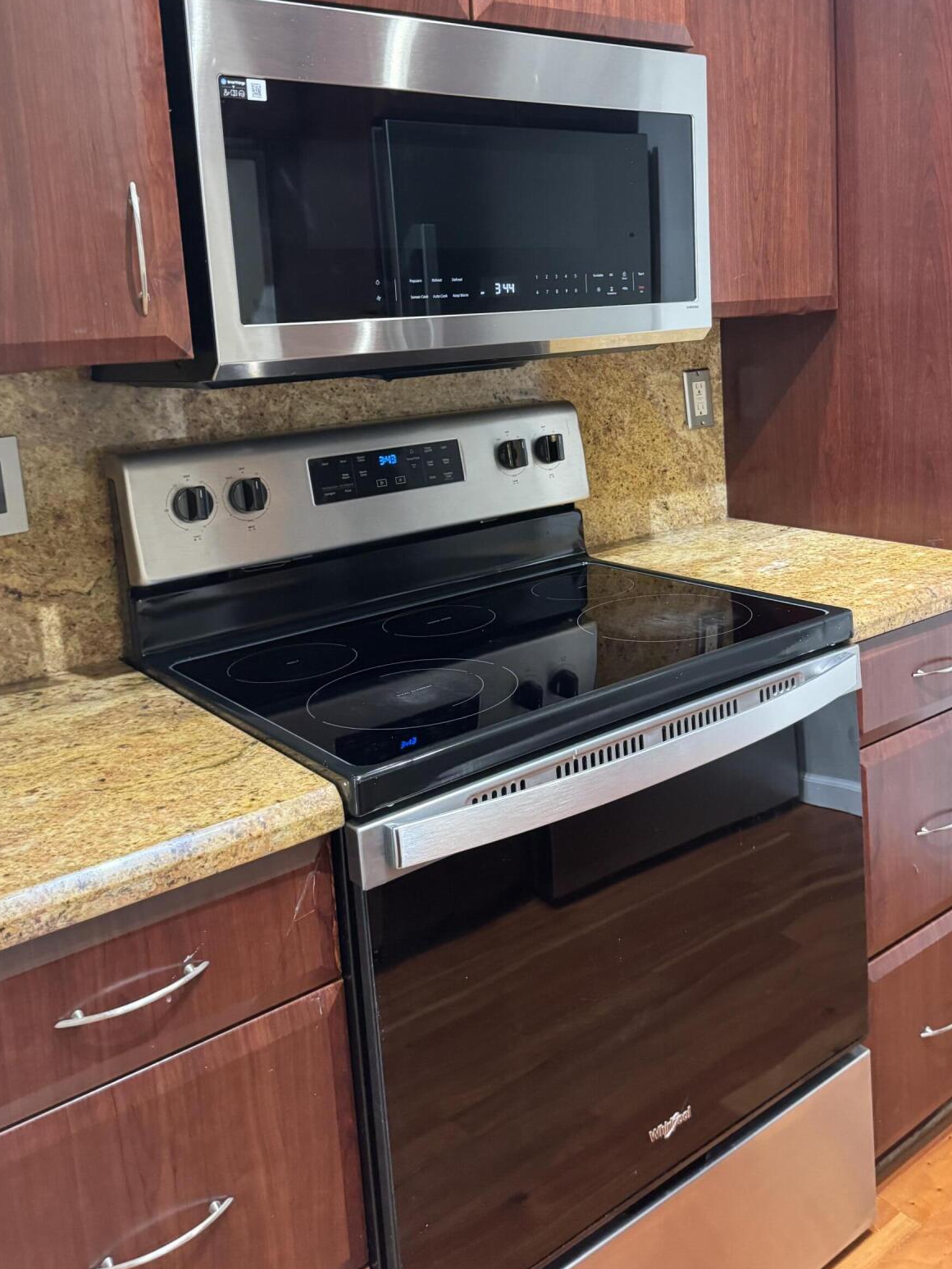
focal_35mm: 31
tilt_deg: -4.7
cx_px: 584
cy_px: 461
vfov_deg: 57.5
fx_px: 1137
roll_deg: +4.9
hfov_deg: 45.1
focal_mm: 6.76
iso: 800
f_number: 1.78
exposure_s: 1/40
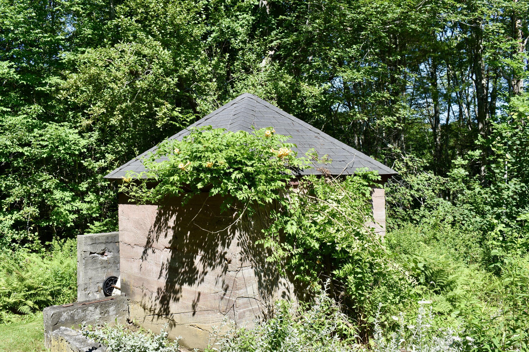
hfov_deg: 53.1
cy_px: 176
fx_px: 529
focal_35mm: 36
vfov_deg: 36.9
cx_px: 264
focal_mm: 24
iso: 140
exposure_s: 1/250
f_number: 8
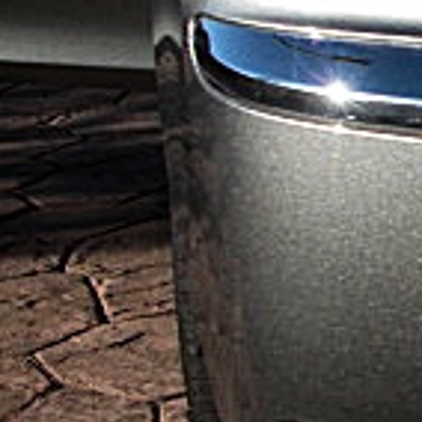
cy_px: 163
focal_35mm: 143
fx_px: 1972
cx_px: 939
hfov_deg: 10.8
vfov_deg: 12.2
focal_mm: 6.3
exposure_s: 1/1000
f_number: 2.8
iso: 50
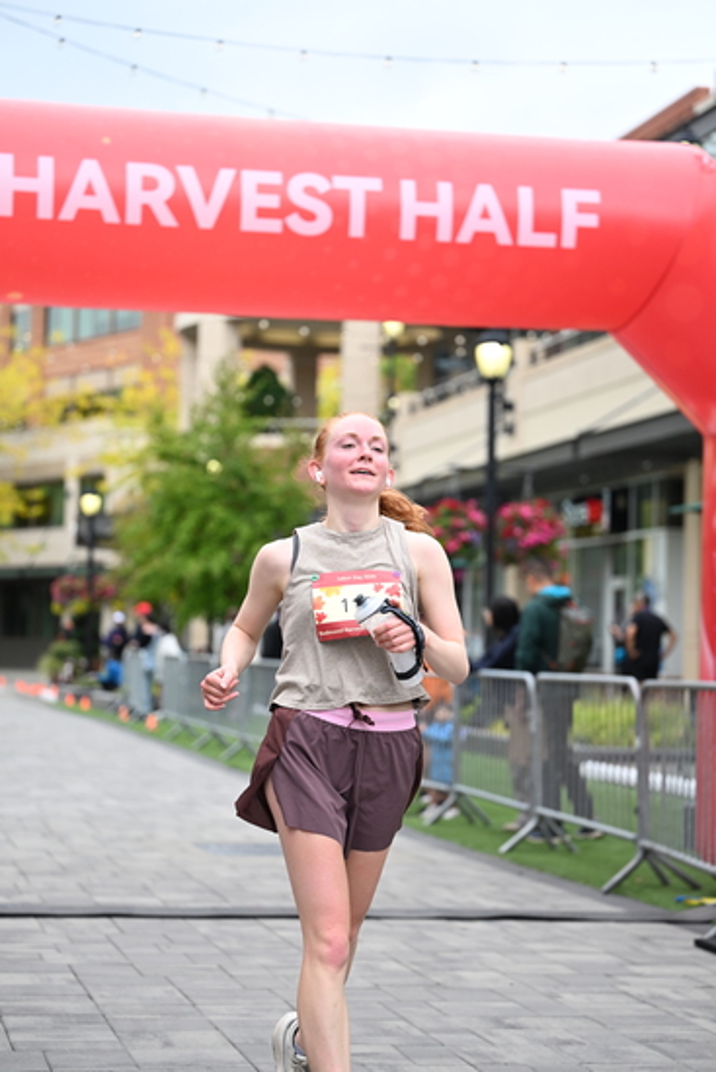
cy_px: 536
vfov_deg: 26.3
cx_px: 358
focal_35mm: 77
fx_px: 2296
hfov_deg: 17.7
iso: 640
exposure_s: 1/2000
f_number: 2.8
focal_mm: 77
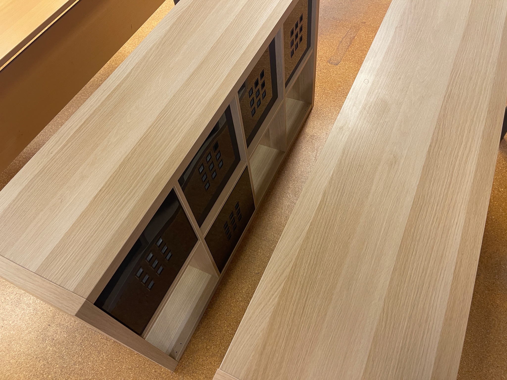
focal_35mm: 26
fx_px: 381
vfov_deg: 53.0
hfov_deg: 67.3
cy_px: 190
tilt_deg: -55.0
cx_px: 254
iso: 125
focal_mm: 5.1
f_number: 1.6
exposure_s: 1/50
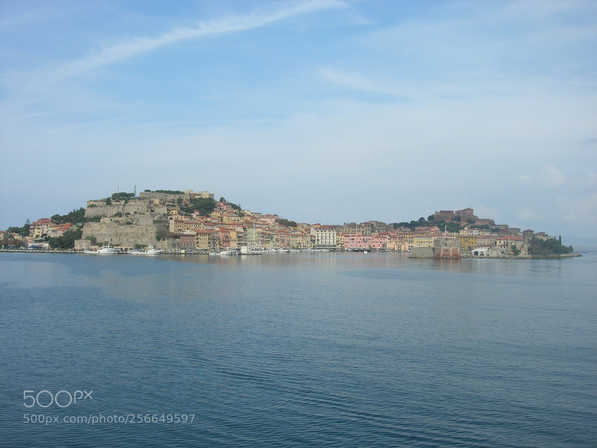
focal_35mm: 38
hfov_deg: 49.0
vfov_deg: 37.7
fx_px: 655
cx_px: 298
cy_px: 224
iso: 64
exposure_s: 1/524
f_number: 4.8
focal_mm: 7.8
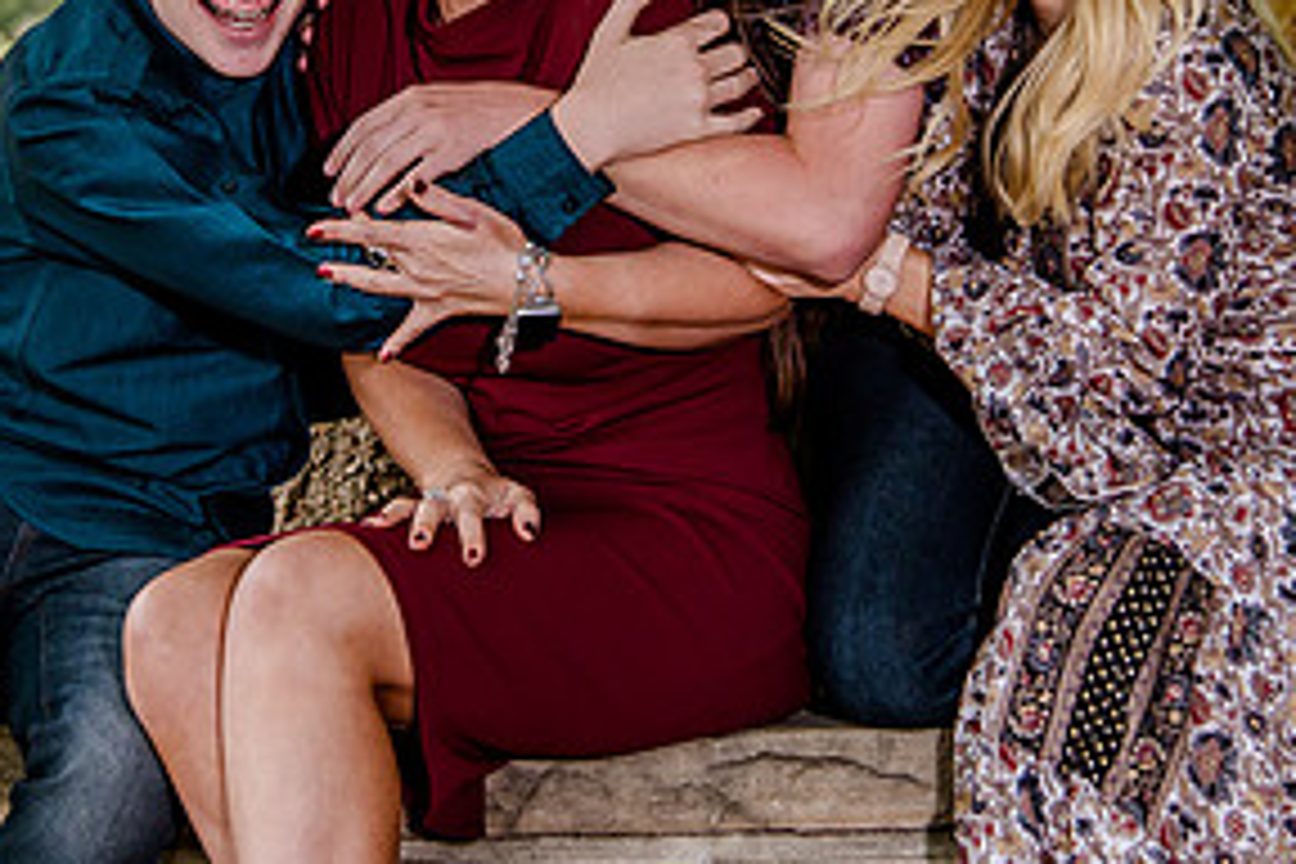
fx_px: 4248
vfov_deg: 11.5
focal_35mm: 118
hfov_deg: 17.3
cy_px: 73
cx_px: 492
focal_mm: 52
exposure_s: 1/250
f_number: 4
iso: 1000
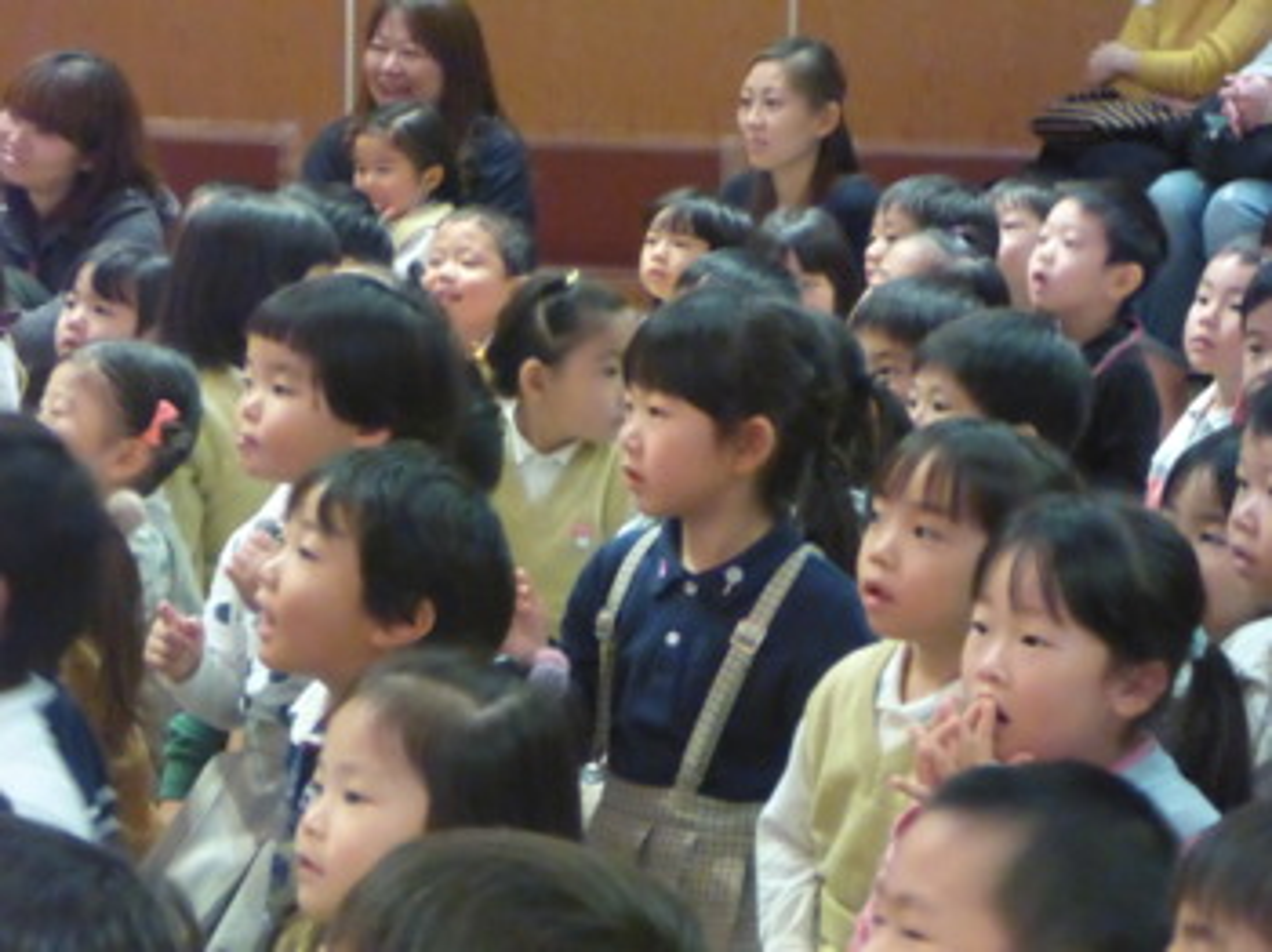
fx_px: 4333
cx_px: 636
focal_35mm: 118
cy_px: 476
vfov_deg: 12.5
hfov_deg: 16.7
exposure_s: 1/15
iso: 2500
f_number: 5.7
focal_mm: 19.2
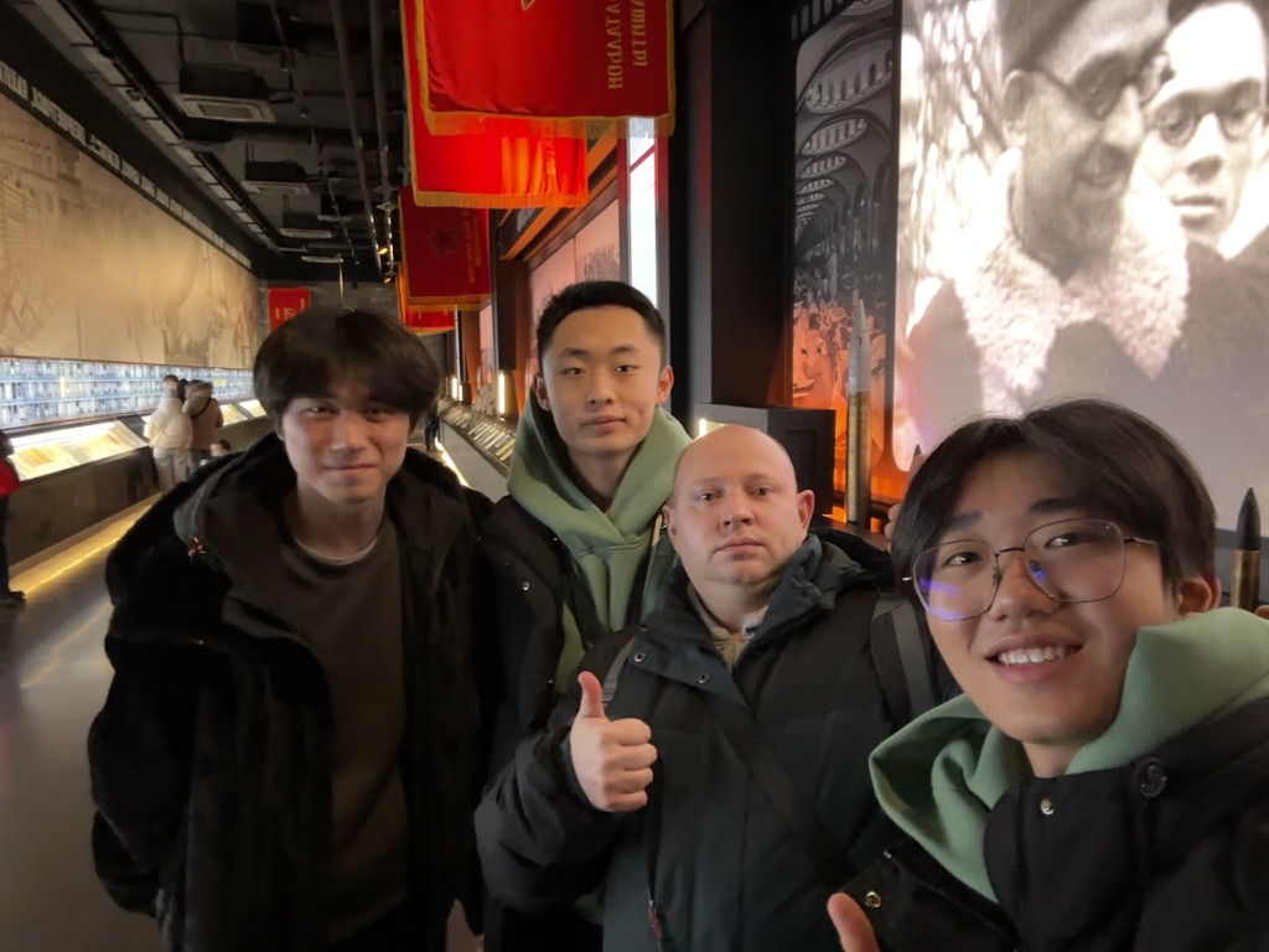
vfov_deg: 58.9
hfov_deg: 73.9
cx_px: 634
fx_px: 843
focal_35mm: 23
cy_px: 476
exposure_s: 1/15
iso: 800
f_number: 1.9
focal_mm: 2.69
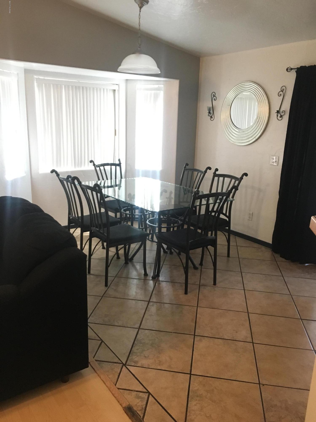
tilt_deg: -13.5
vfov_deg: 61.7
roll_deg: -1.0
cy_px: 211
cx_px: 158
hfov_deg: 48.2
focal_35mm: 29
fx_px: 353
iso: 200
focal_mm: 4.15
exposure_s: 1/30
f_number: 2.2
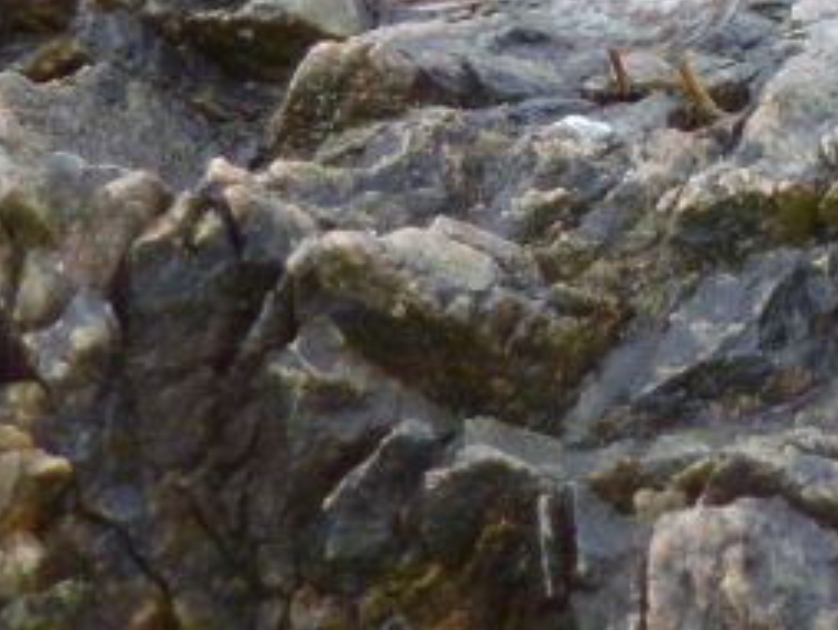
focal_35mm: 944
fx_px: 22874
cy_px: -228
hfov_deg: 2.1
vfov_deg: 1.6
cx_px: 815
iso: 250
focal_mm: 49.2
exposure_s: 1/125
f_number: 4.9
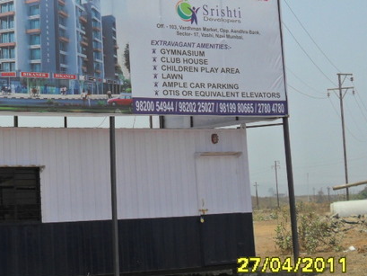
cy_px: 47
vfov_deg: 17.0
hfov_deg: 22.1
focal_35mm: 86
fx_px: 912
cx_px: 22
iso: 100
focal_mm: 7.8
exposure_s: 1/750
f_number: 4.5
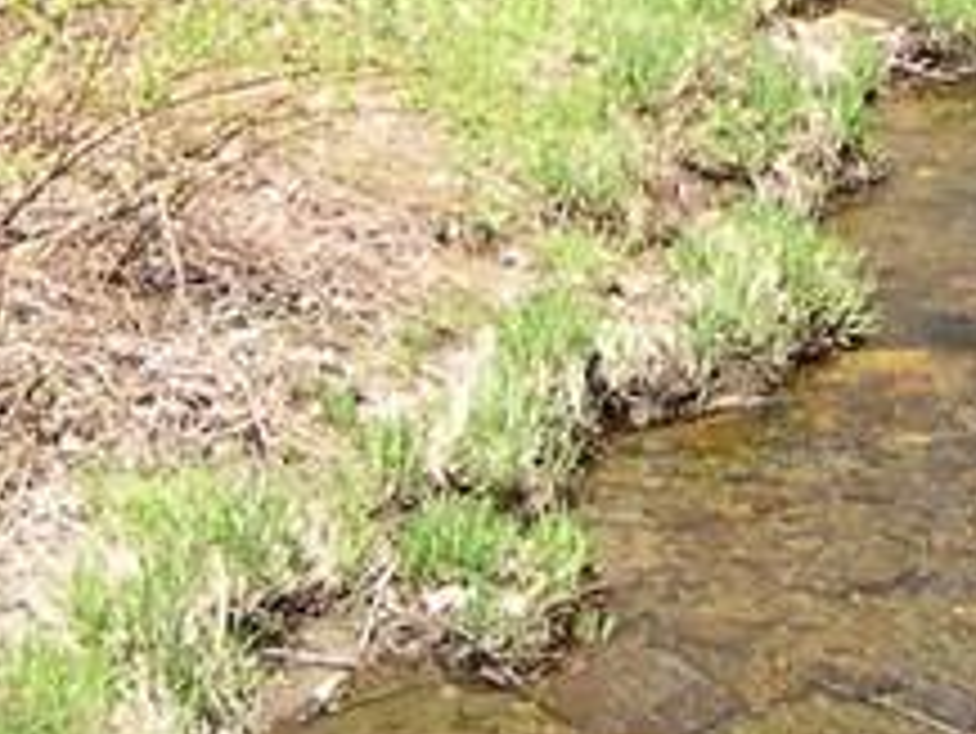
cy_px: -468
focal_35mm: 179
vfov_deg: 8.1
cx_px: 1075
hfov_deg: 10.9
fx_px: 5050
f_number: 2.8
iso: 100
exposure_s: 1/477
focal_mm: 8
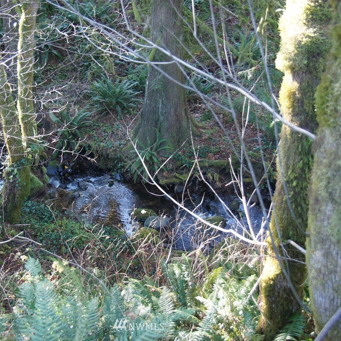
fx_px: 602
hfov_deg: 31.6
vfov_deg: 31.6
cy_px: 171
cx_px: 140
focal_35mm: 54
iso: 800
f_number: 4
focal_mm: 28
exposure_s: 1/50
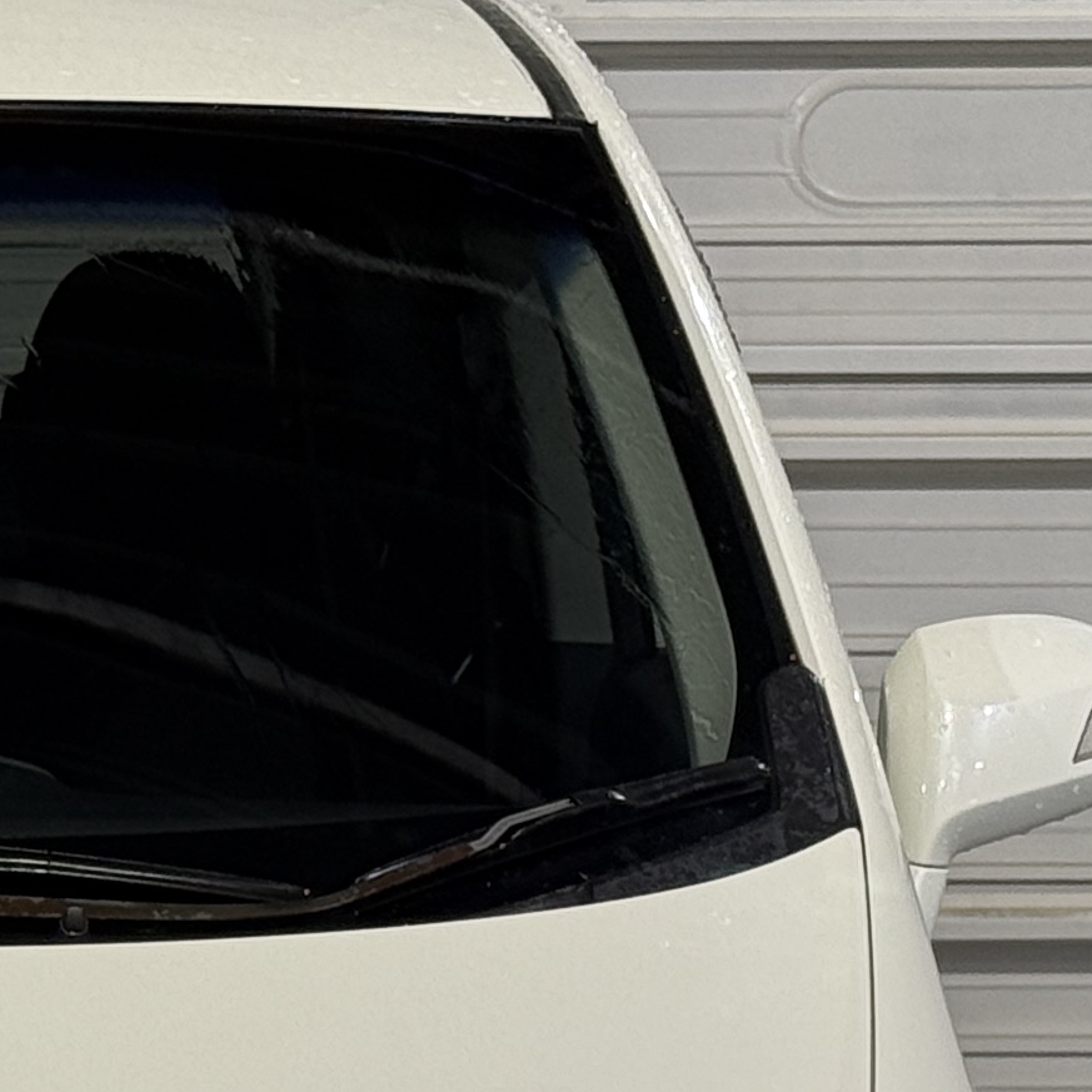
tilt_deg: -9.3
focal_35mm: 196
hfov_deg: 8.8
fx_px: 6995
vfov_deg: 8.9
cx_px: -231
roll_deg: -0.5
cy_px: 1178
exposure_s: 1/60
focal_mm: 6.76
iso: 50
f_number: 1.78
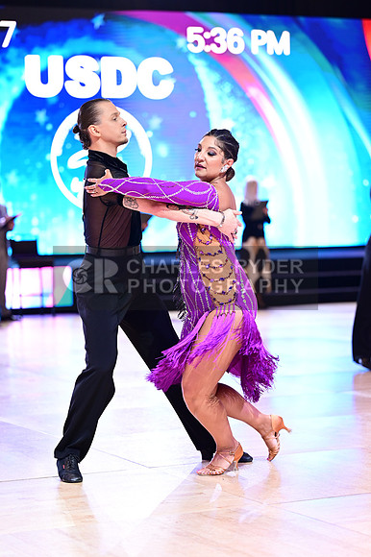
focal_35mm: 102
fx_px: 1579
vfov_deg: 20.0
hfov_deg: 13.4
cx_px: 186
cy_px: 278
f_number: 2.8
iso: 2000
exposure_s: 1/400
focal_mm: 102
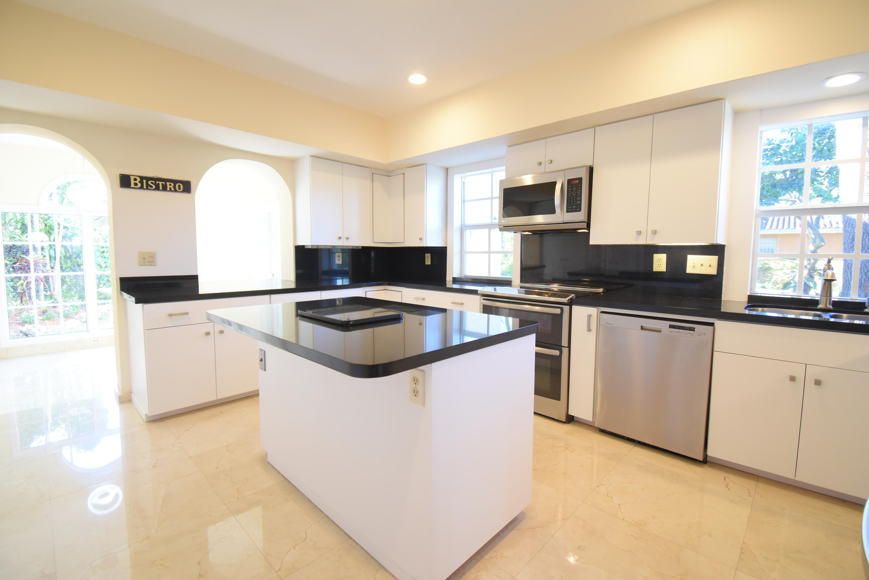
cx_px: 434
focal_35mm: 15
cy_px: 290
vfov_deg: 77.3
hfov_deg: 100.4
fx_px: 362
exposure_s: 1/60
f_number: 4.5
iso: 900
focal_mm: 10
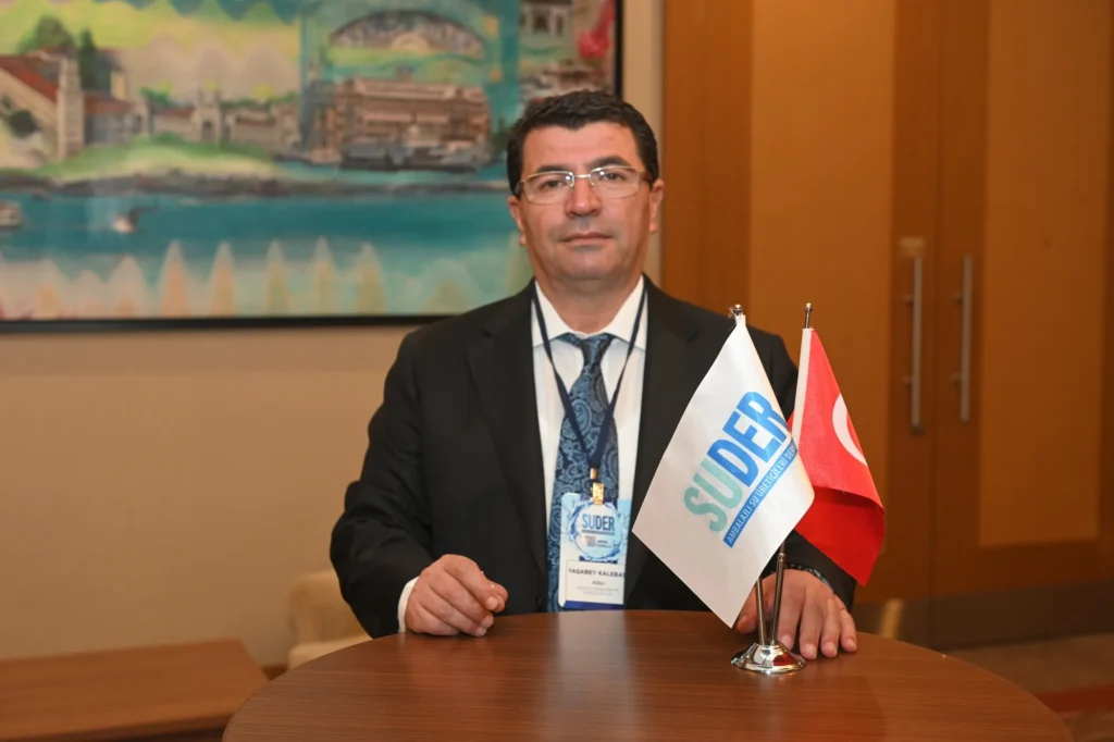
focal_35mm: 45
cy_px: 371
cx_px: 557
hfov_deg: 43.6
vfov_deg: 29.8
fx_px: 1392
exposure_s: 1/60
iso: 640
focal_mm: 45
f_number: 4
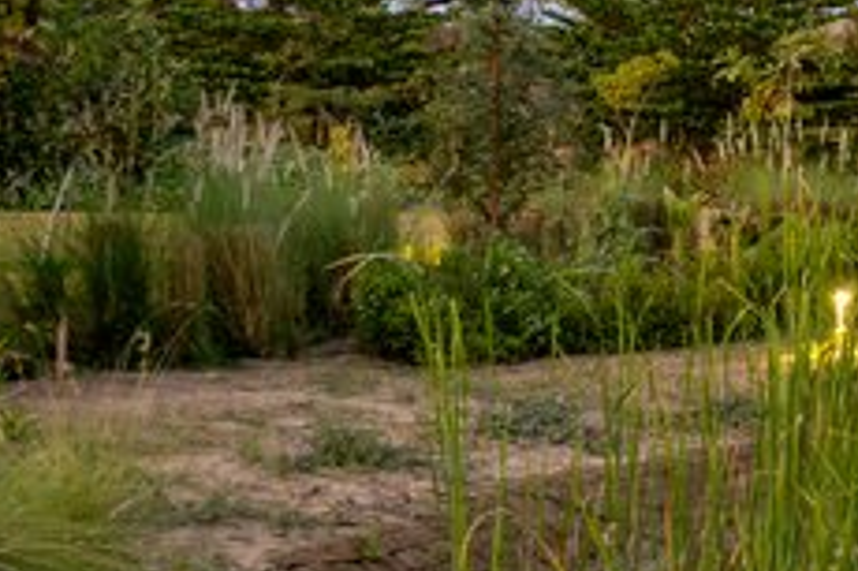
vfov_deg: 11.2
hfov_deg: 15.0
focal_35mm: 122
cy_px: 181
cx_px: 1455
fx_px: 2905
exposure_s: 3.2
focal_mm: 35
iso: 200
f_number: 8
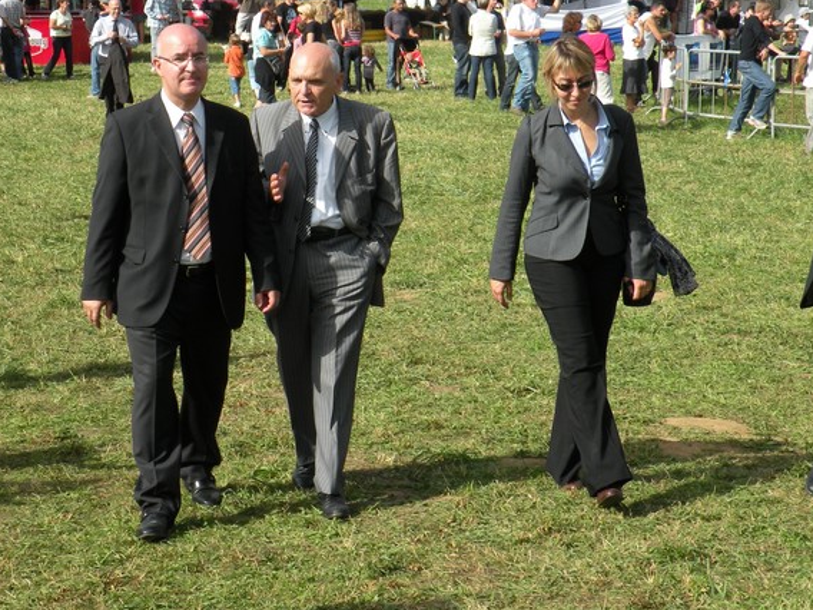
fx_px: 2513
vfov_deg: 13.8
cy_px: 198
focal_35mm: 107
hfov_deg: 18.4
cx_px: 467
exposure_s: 1/219
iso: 64
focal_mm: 13.4
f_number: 6.3
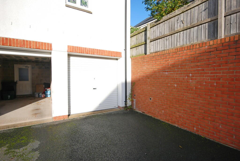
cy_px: 80
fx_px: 130
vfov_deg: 63.3
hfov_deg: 85.4
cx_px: 120
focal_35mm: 20
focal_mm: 13
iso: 160
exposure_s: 1/250
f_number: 6.3
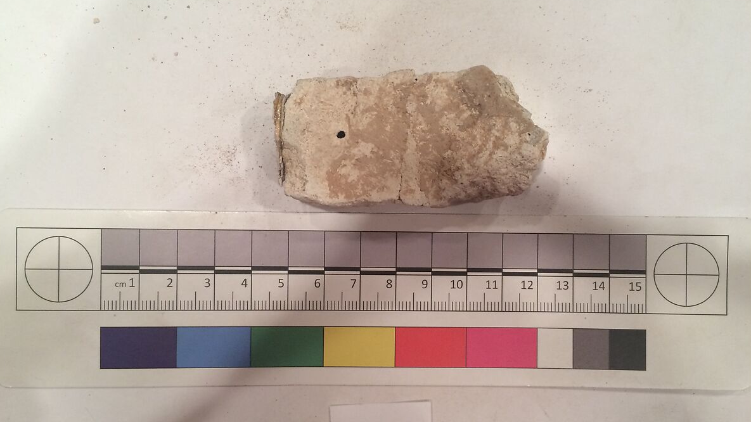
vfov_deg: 36.6
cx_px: 375
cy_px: 226
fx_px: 637
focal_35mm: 32
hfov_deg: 61.0
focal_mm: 4.15
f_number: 2.2
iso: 50
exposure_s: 1/30
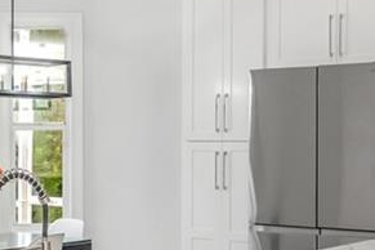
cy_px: 153
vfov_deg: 15.5
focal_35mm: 88
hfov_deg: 22.5
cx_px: 28
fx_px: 917
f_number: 6.7
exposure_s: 1/60
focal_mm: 16
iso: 640
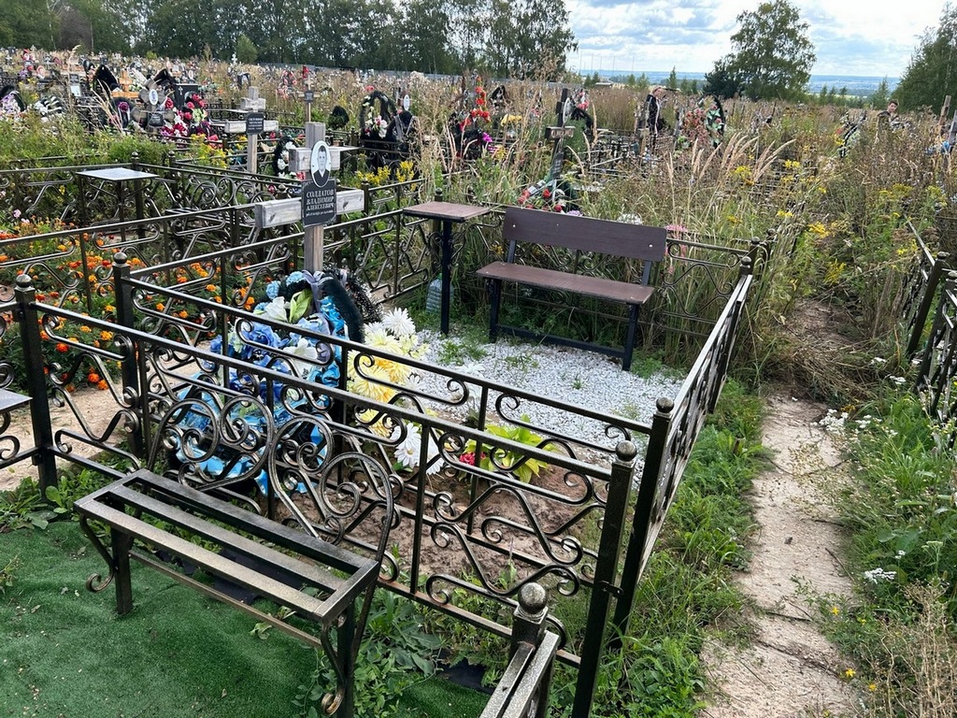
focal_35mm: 26
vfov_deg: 53.1
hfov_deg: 67.3
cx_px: 478
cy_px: 359
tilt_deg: -24.1
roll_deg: -2.4
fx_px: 719
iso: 50
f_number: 1.5
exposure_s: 1/692
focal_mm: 5.7
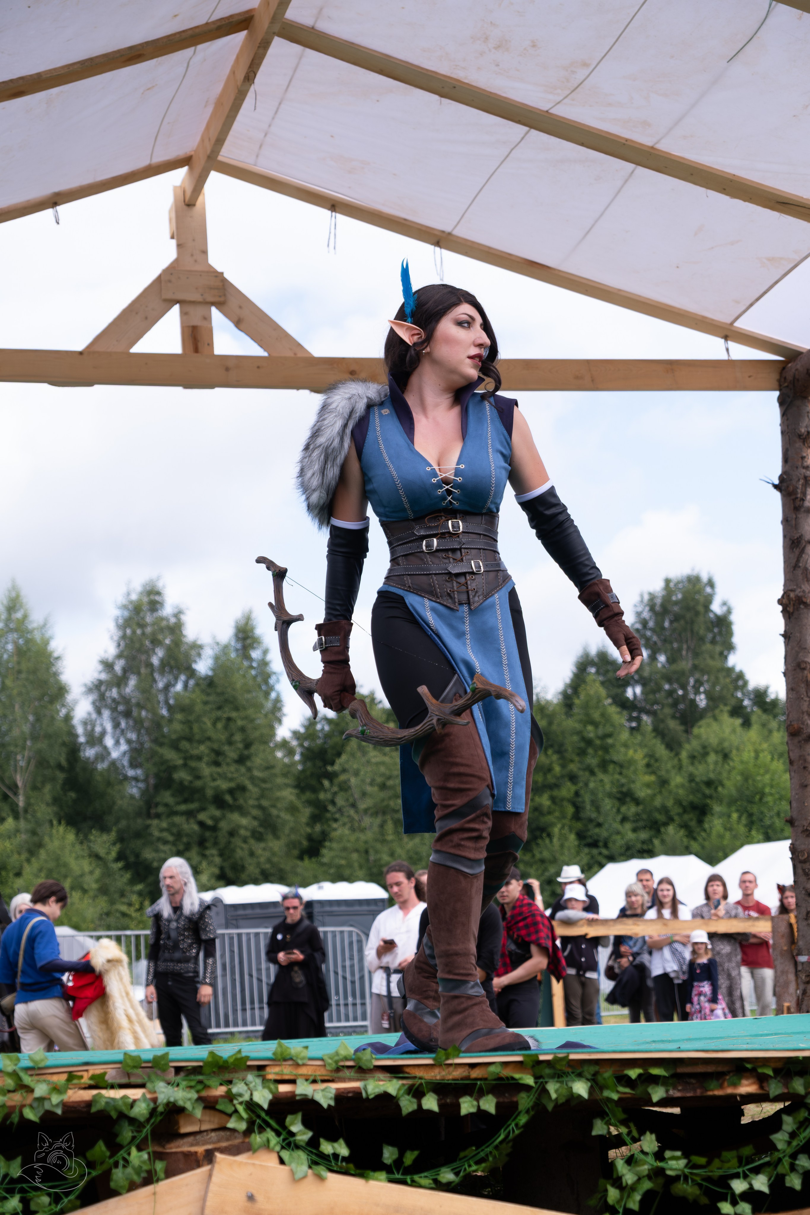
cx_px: 405
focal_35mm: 66
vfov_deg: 30.5
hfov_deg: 20.6
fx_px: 2227
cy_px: 608
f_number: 3.2
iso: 200
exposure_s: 1/1250
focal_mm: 44.1
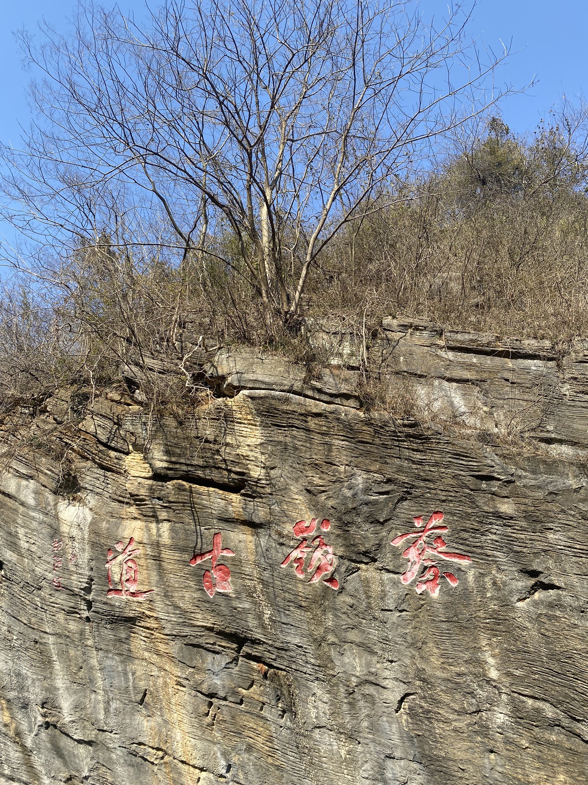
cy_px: 392
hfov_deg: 53.1
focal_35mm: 26
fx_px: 589
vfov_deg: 67.3
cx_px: 294
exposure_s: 1/1484
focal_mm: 4.25
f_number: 1.8
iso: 32
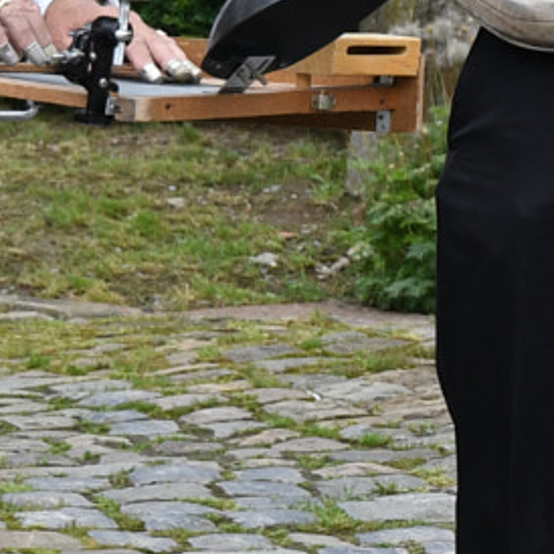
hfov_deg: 4.5
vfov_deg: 4.6
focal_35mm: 381
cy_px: -82
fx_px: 6899
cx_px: 1157
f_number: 3.5
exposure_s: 1/1250
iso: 250
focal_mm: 40
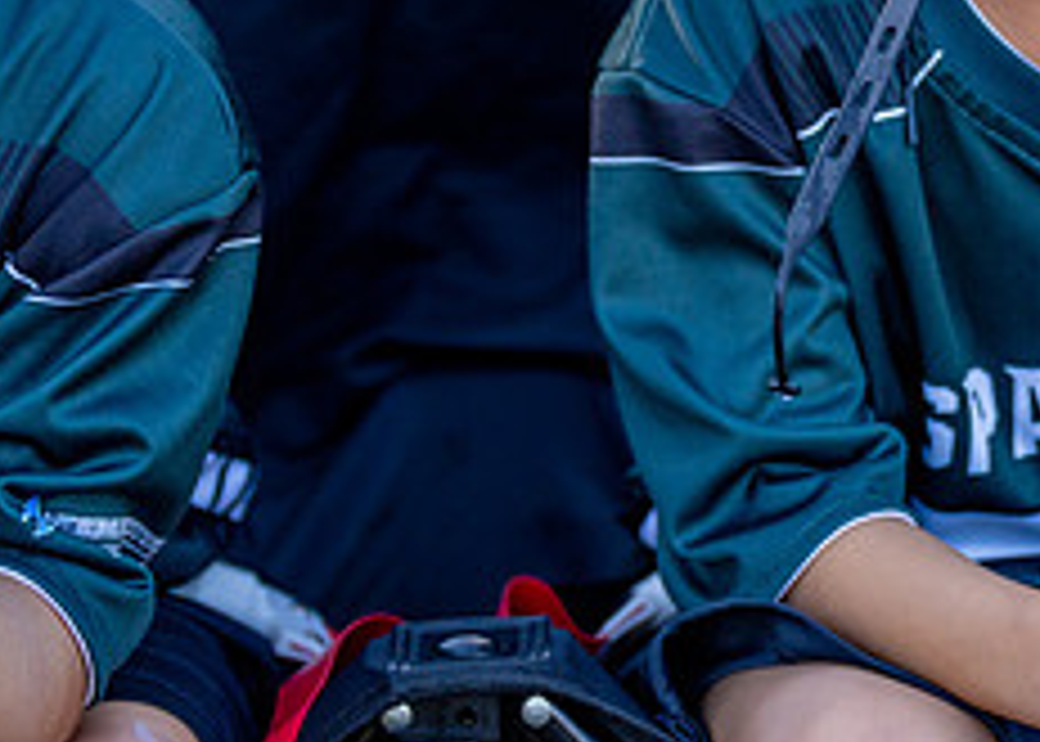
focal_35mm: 333
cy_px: -112
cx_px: 1066
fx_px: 9836
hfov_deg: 6.0
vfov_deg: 4.3
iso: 250
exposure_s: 1/1000
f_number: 2.8
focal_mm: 118
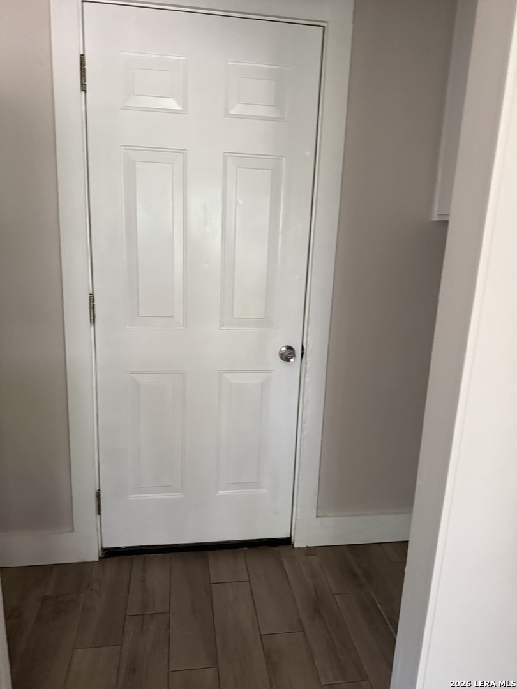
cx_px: 258
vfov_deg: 71.6
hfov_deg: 56.8
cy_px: 344
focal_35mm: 24
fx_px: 478
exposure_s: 1/56
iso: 800
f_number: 1.78
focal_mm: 6.76
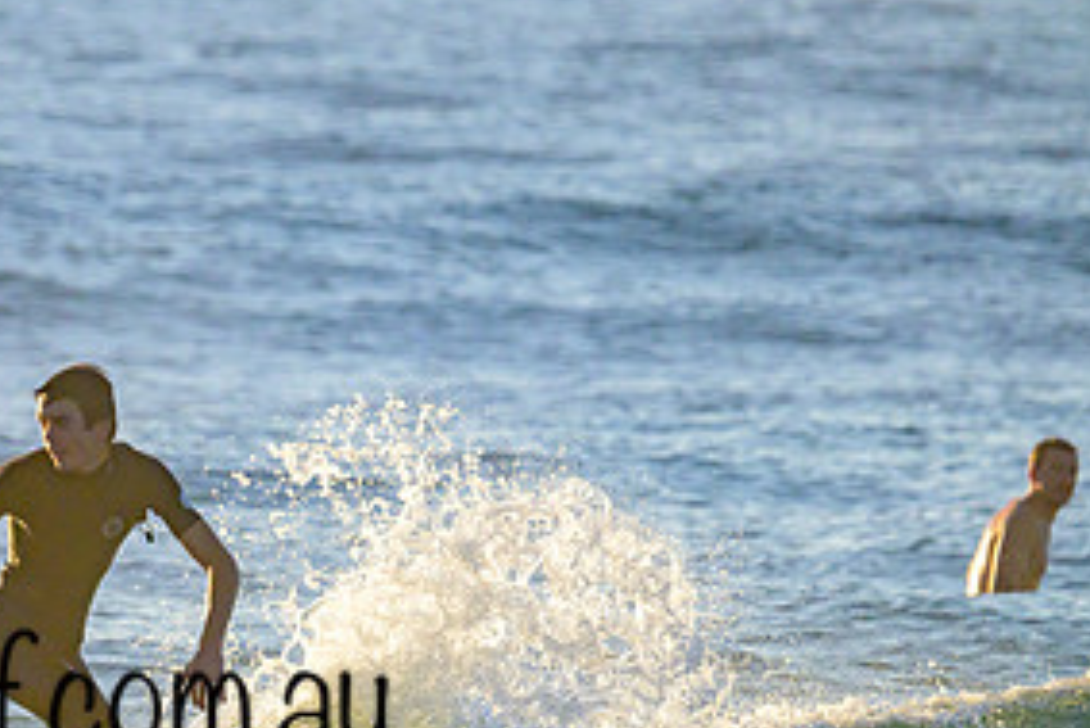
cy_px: 657
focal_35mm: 1086
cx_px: -19
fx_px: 32897
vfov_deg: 1.3
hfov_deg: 1.9
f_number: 10
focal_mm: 530
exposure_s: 1/2000
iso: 900
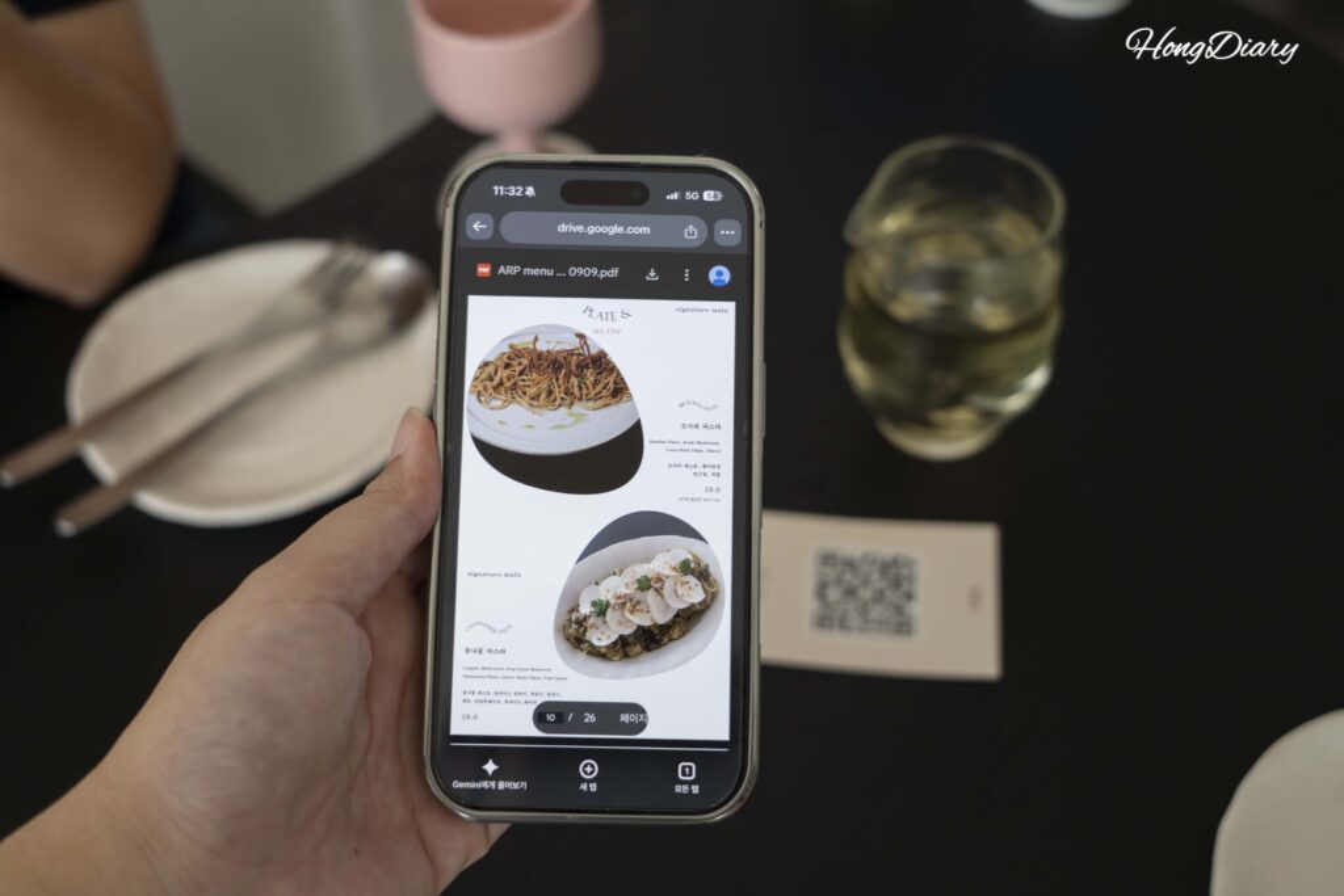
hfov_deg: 44.5
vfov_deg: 30.5
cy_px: 448
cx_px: 672
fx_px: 1643
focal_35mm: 44
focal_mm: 44
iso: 320
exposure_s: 1/60
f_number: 5.6
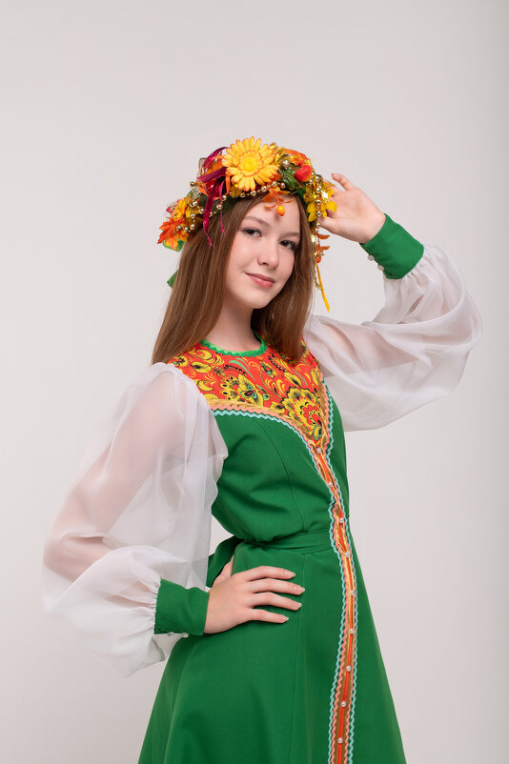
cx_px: 254
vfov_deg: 39.6
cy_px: 382
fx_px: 1061
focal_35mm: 50
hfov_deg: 27.0
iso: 80
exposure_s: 1/160
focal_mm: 50
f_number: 8
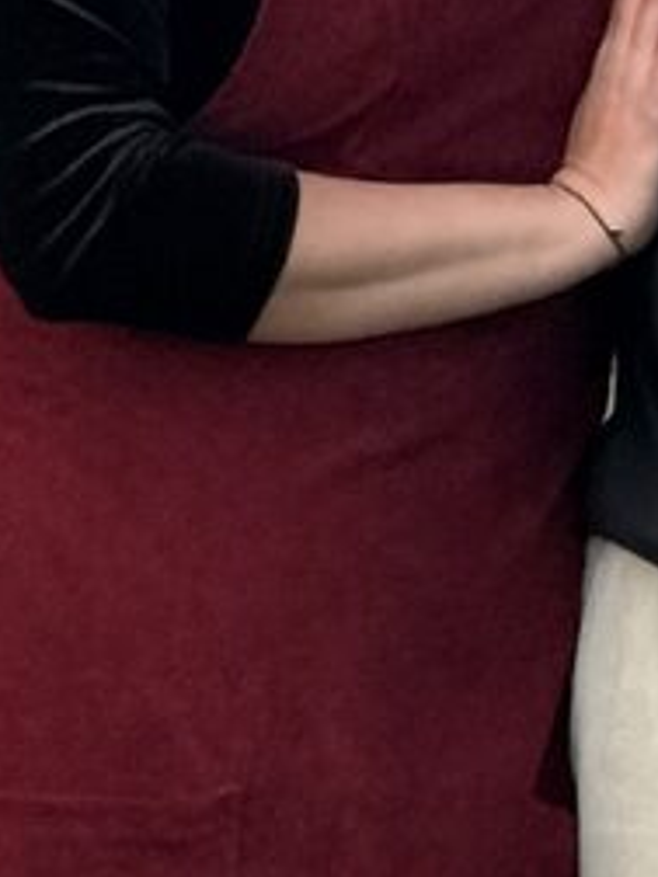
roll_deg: +0.1
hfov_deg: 4.3
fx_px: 8693
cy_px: -77
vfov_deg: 5.8
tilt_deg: -4.5
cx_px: 258
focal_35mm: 343
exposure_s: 1/1085
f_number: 1.78
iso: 80
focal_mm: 6.76
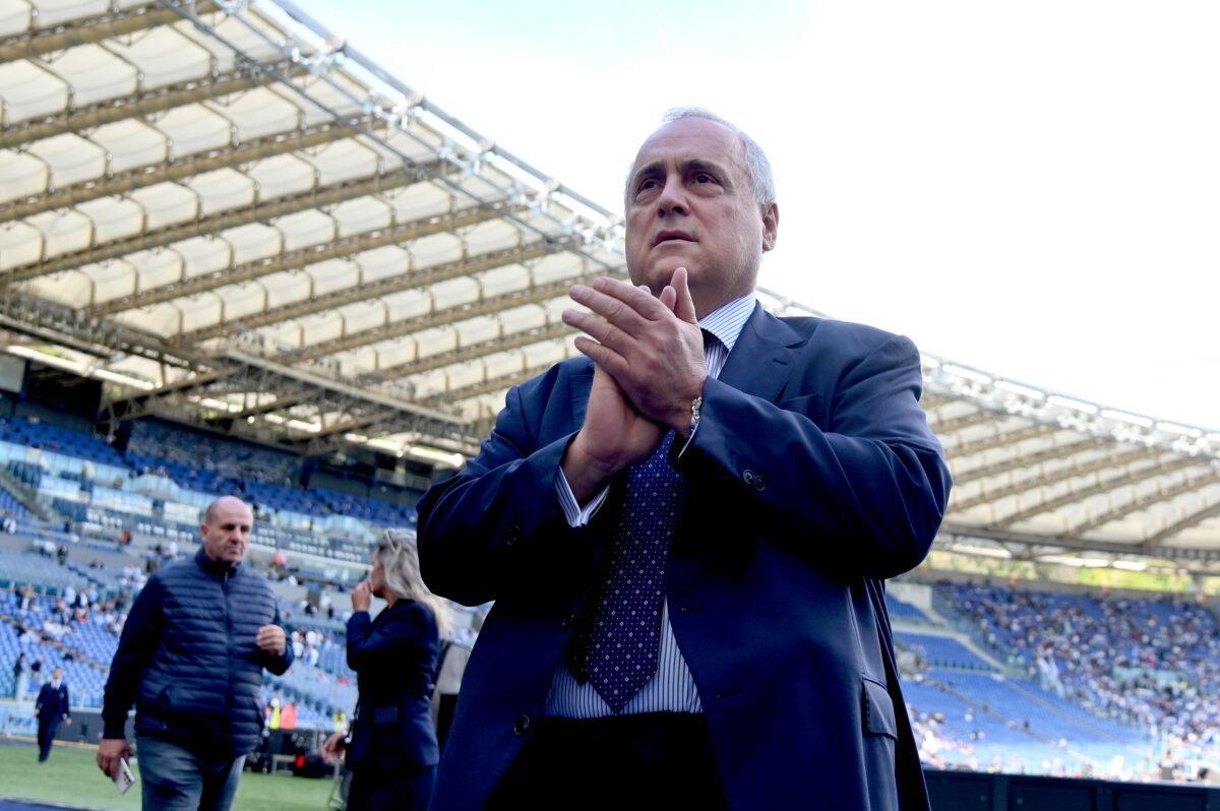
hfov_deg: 50.7
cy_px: 406
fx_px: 1287
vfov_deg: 35.0
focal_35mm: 38
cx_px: 610
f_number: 5.6
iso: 320
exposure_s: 1/250
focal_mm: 38
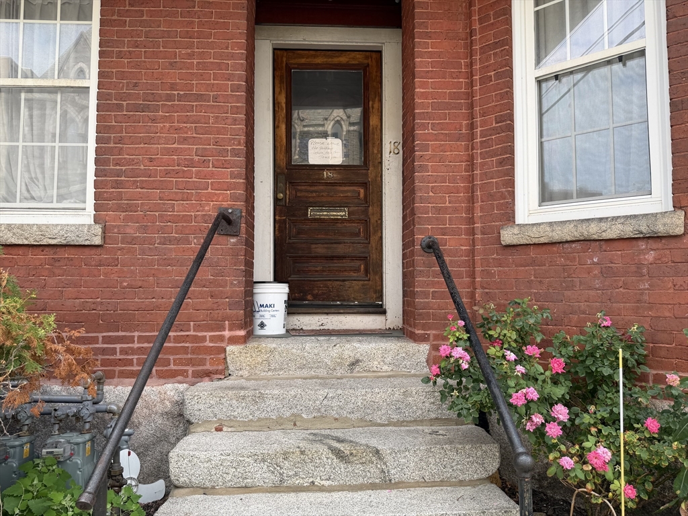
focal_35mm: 24
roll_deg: +0.5
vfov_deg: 56.8
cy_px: 258
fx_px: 477
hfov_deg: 71.6
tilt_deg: +4.0
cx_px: 344
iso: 80
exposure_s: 1/750
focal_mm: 6.76
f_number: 1.78
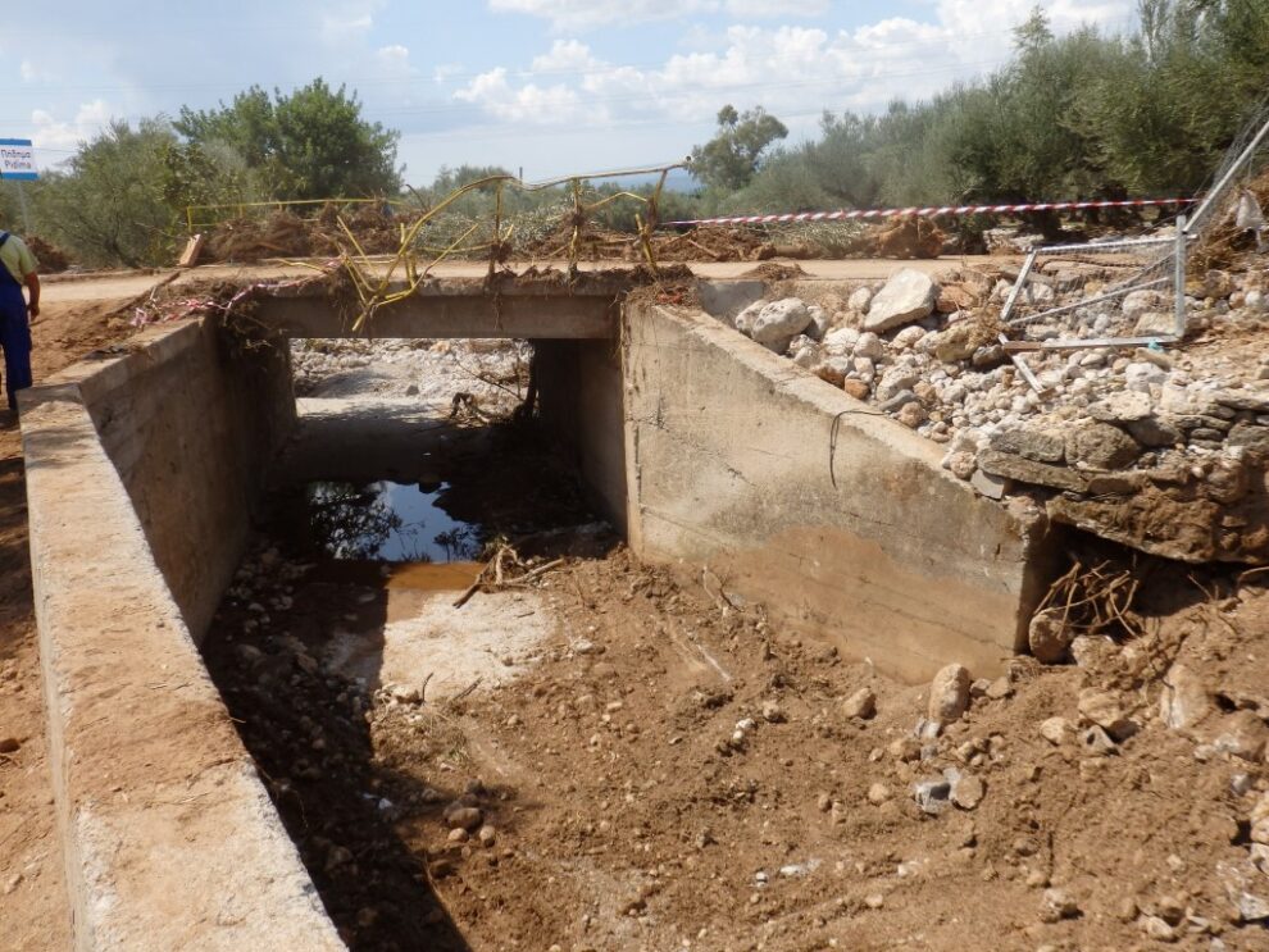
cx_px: 634
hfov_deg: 60.0
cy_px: 476
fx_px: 1100
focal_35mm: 30
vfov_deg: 46.8
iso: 100
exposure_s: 1/160
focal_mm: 5.5
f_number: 9.4
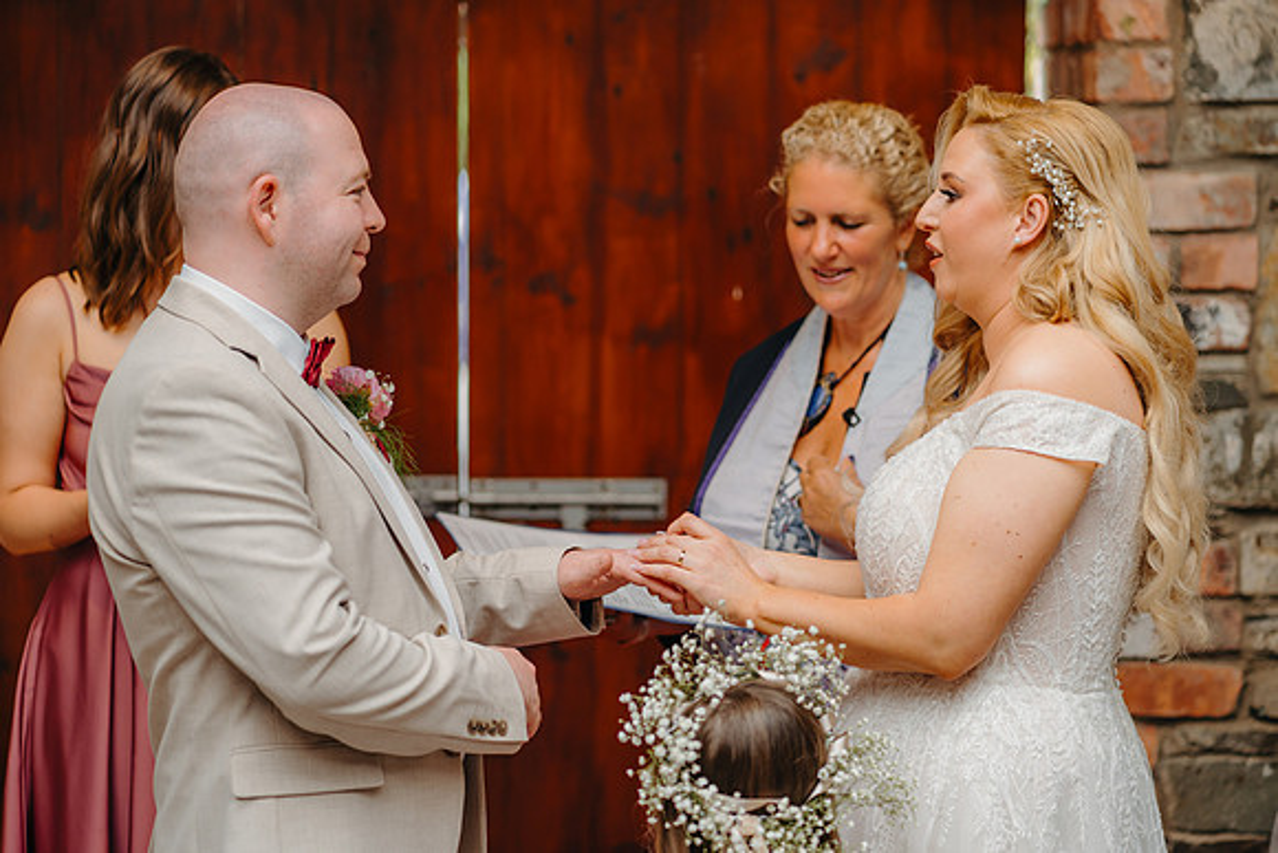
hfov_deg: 22.5
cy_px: 434
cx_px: 661
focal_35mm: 90
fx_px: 3212
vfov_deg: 15.1
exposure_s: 1/250
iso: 100
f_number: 2.2
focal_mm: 85
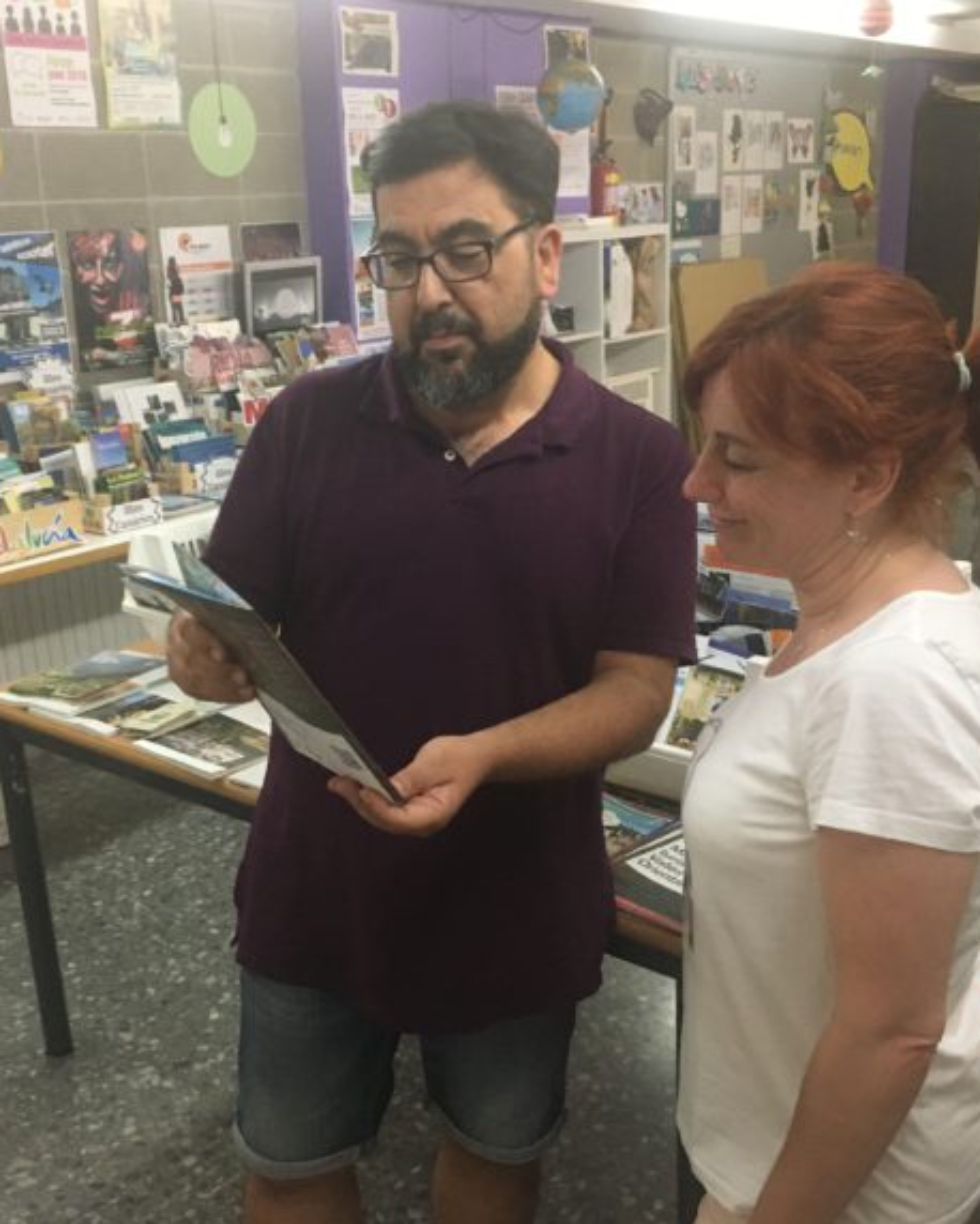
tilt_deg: -18.3
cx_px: 462
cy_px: 612
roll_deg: +3.3
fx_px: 1377
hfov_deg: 39.2
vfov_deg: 47.9
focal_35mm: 38
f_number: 2.2
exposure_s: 1/33
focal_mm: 4.15
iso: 200
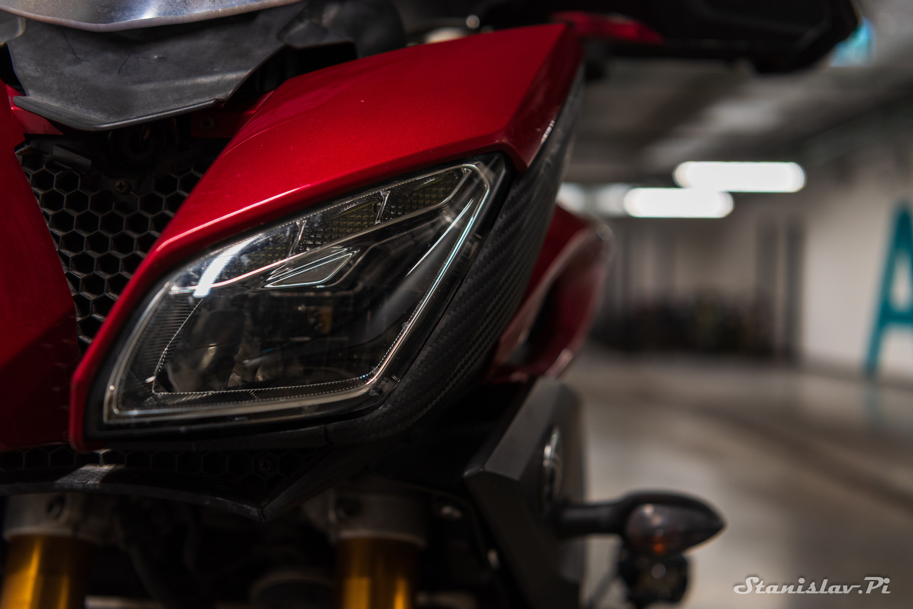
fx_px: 987
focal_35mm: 39
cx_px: 456
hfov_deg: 49.7
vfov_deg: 34.3
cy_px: 304
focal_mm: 38
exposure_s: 1/100
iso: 500
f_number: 2.8
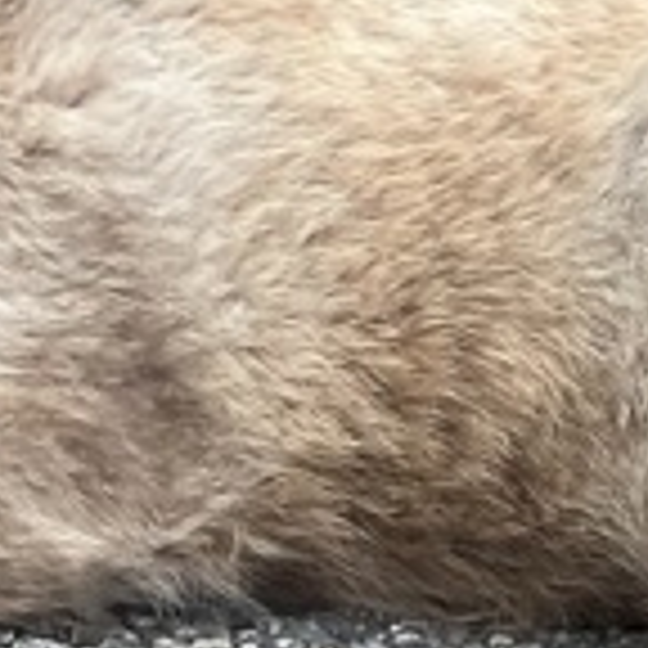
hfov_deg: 4.5
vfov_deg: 4.5
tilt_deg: -13.6
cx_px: 191
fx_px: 8175
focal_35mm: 386
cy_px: 101
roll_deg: +0.7
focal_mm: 9
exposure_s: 1/121
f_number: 2.8
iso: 40
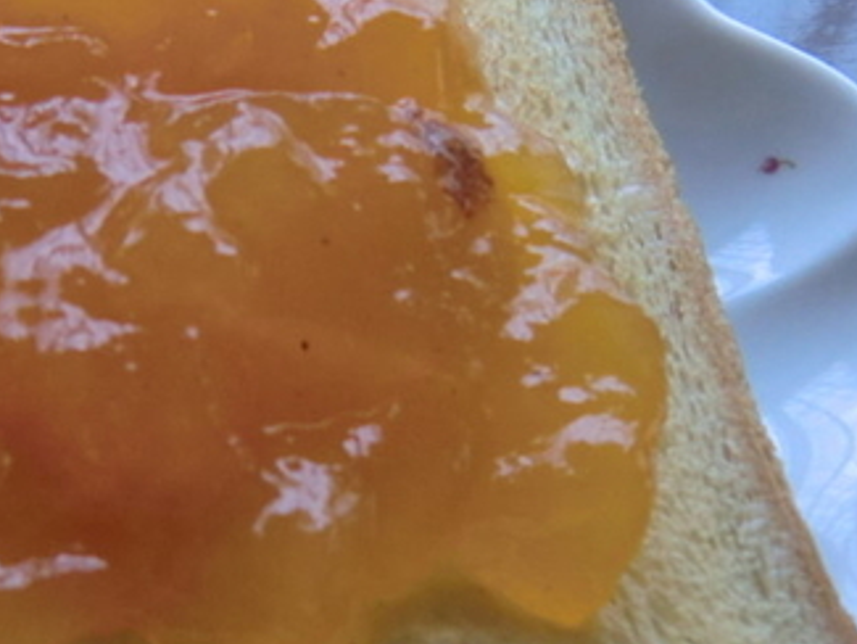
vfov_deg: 24.8
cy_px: 359
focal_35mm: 59
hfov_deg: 31.4
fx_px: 1461
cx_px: 111
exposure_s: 1/60
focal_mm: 4.3
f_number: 3.2
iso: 200
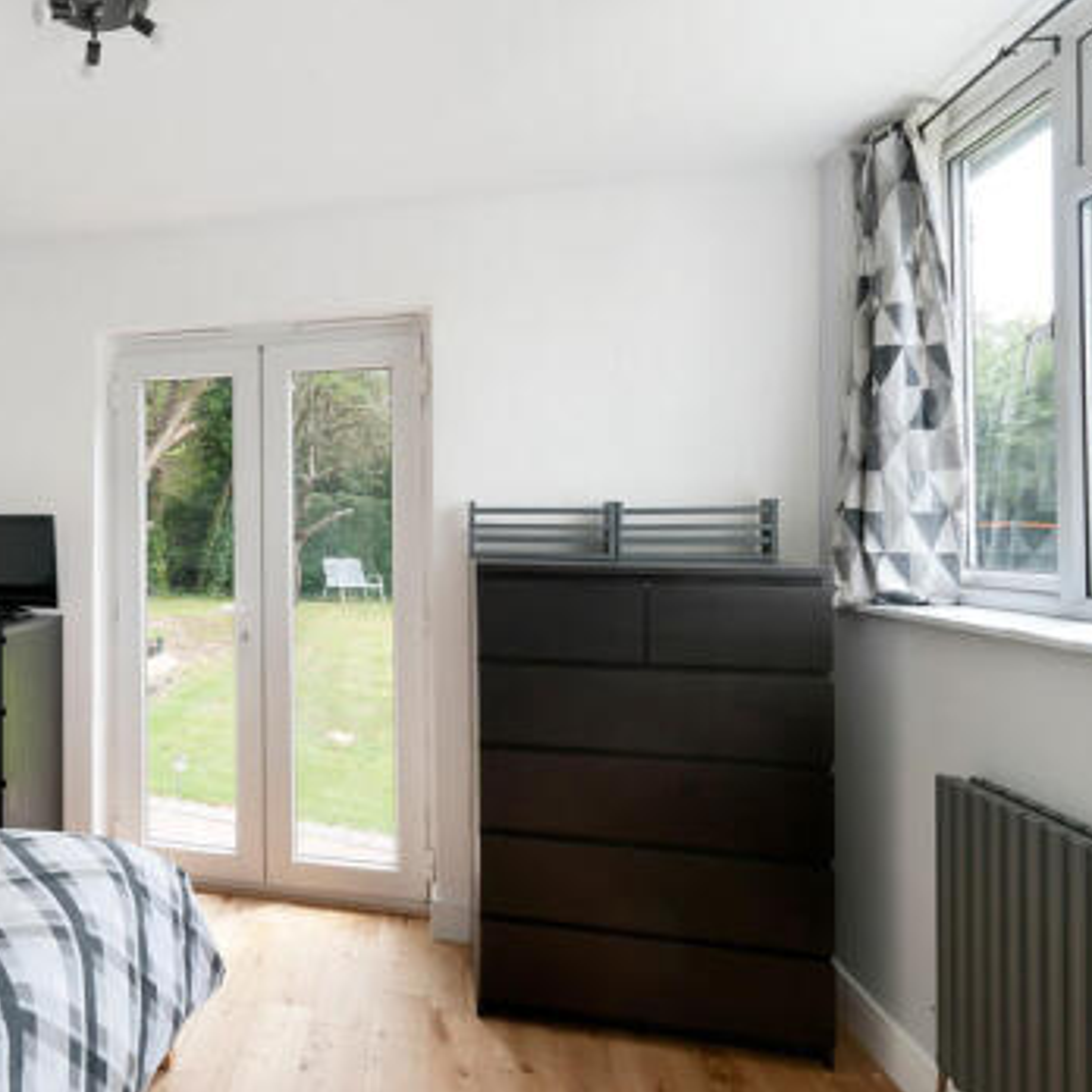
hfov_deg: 56.1
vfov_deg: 64.9
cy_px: 602
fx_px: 857
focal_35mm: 24
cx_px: 107
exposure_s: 1/160
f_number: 8
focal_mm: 10
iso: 320
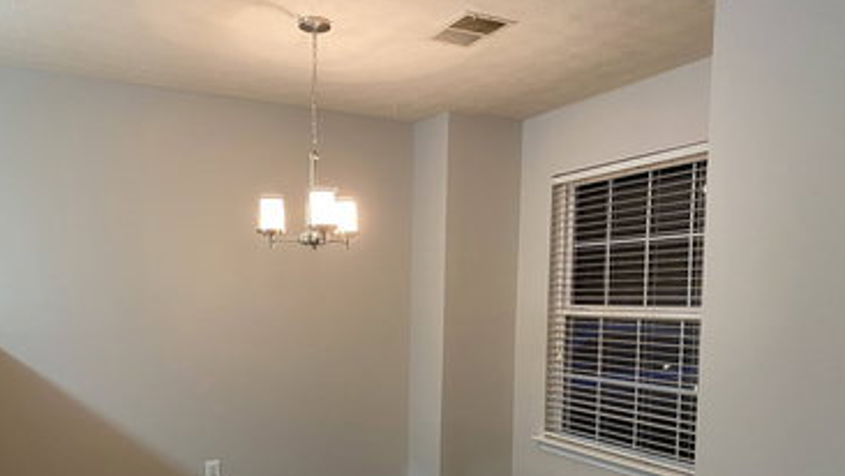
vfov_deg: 34.8
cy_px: 363
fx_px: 740
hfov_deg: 59.3
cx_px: 375
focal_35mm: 33
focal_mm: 4.2
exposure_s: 1/60
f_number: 1.8
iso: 320
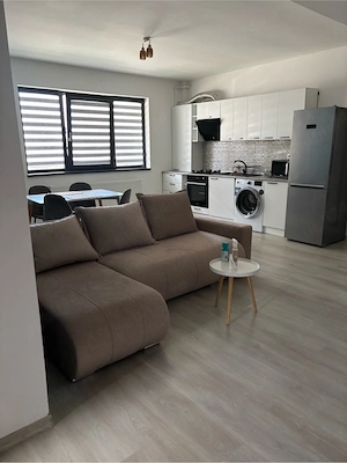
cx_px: 174
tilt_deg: -15.4
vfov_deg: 67.3
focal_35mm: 26
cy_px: 232
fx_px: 348
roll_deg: -0.3
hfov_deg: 53.1
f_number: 1.6
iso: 250
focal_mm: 5.96
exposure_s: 1/60
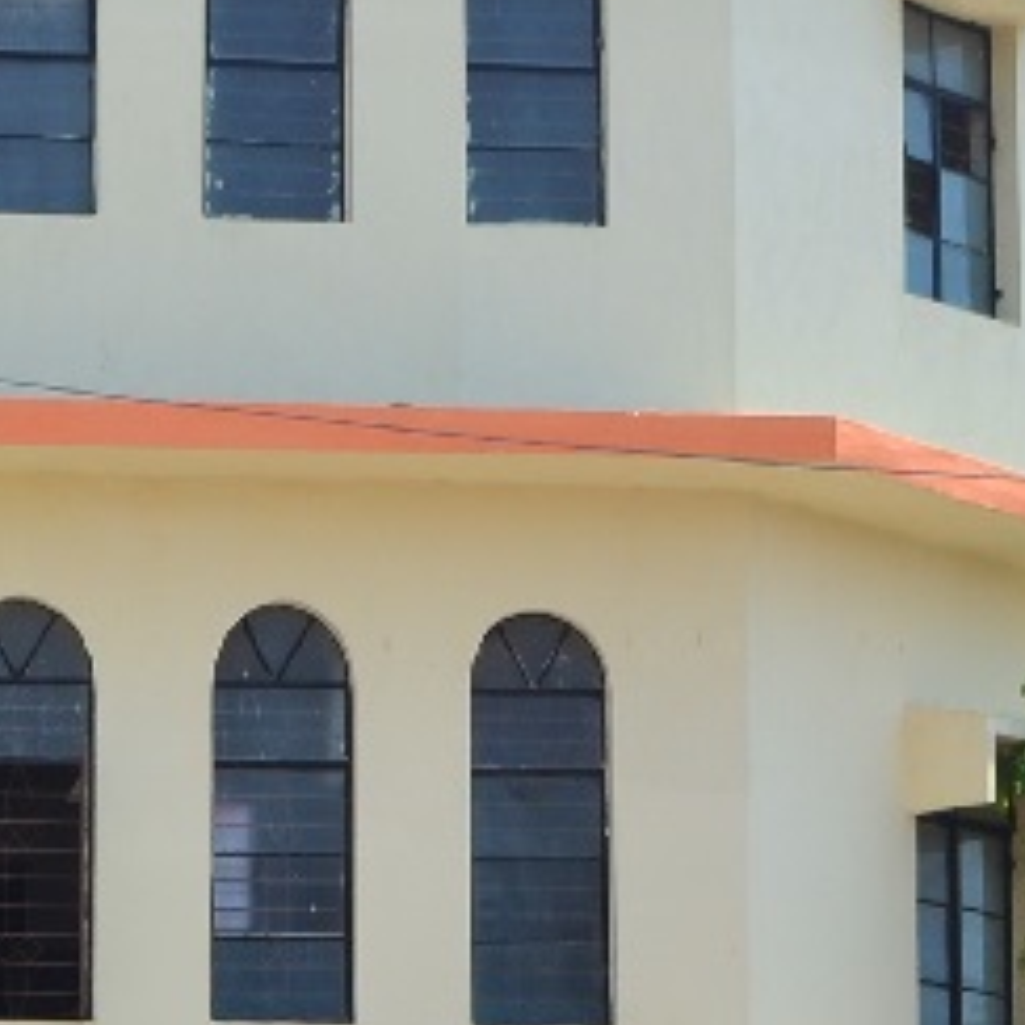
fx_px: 6734
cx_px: 71
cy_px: 899
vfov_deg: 8.7
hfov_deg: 8.7
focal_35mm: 201
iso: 200
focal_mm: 32
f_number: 5.6
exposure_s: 1/500
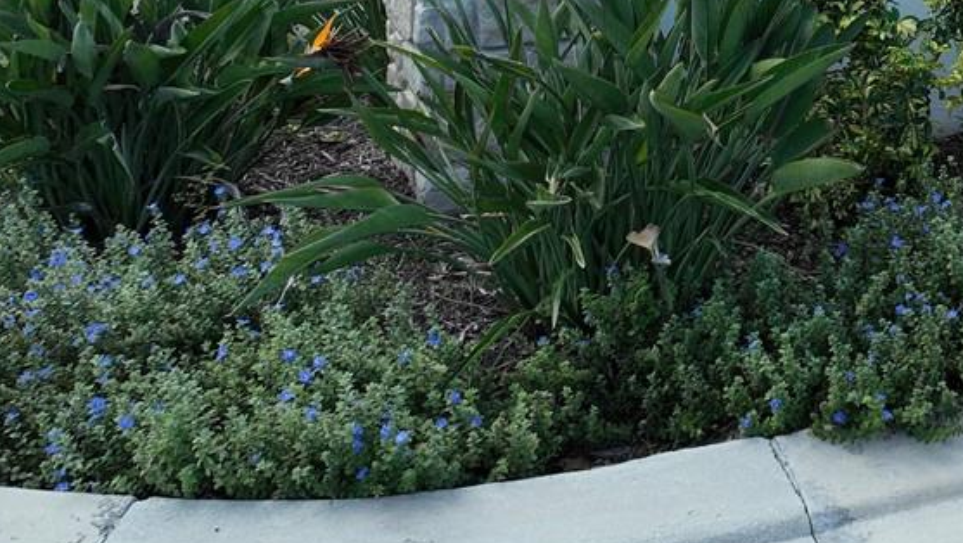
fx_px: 1916
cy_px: -142
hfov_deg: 25.4
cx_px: 1145
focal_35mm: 75
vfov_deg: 15.4
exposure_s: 1/1000
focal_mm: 12.29
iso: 200
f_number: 2.8
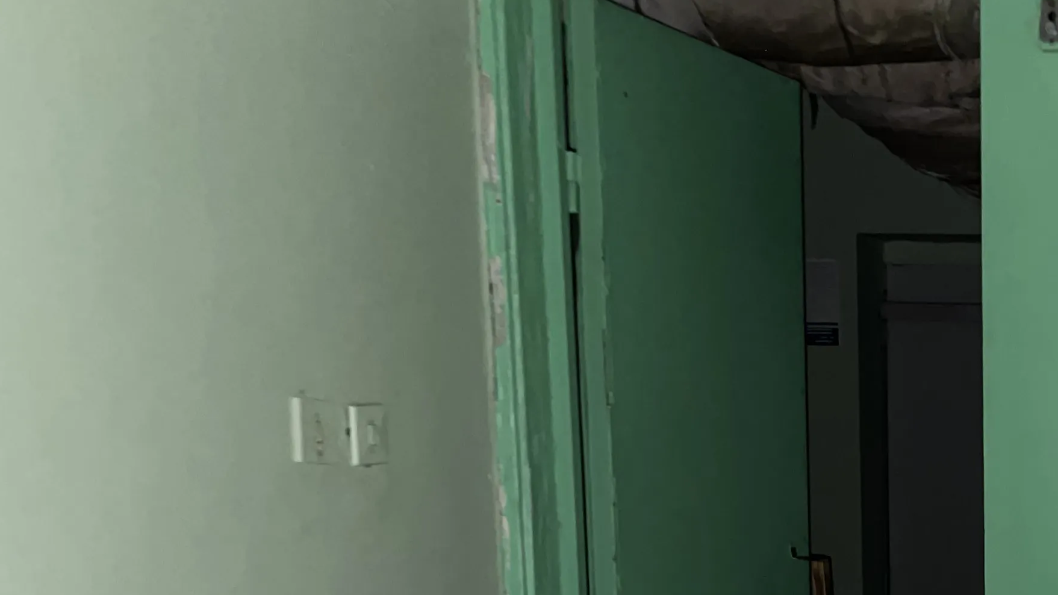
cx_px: 1163
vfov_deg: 17.2
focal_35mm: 65
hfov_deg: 29.2
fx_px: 1823
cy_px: 809
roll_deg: -1.0
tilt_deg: -10.8
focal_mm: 4.2
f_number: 1.6
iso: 125
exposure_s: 1/4
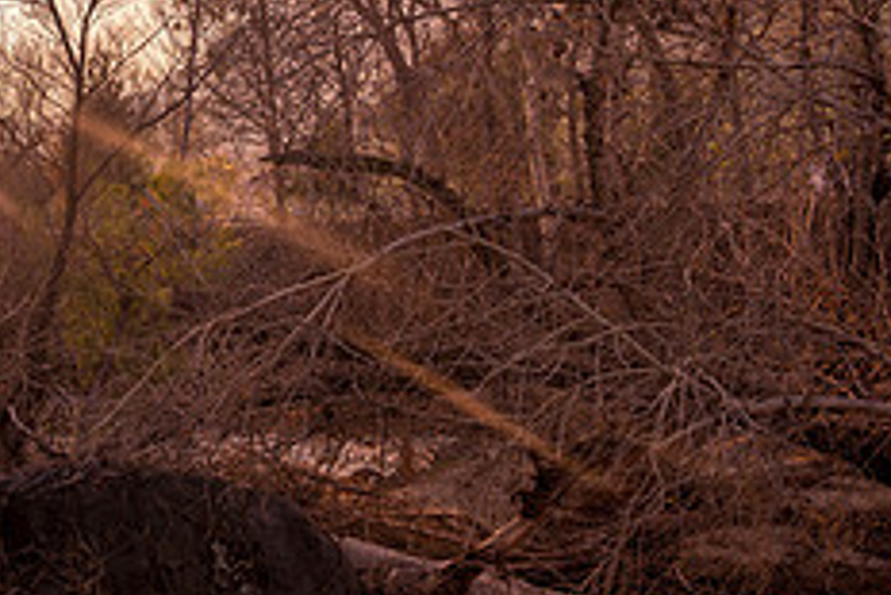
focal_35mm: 75
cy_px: 221
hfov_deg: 25.0
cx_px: -96
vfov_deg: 18.2
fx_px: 1857
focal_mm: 30
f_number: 8
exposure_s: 1/60
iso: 64
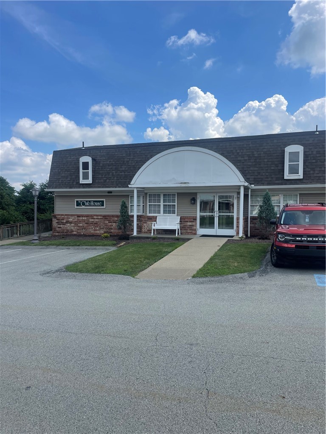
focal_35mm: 26
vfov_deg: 67.3
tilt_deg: -1.9
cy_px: 217
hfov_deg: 53.1
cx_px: 163
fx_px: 326
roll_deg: +0.0
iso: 32
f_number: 1.6
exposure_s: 1/3509
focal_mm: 4.2
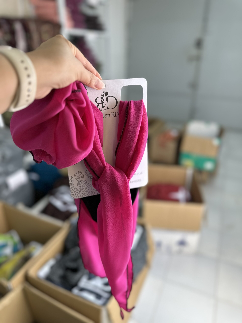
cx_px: 121
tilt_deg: -26.2
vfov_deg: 71.6
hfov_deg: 56.8
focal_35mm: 24
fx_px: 224
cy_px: 162
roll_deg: -2.4
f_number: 1.78
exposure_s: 1/100
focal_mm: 6.86
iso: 64
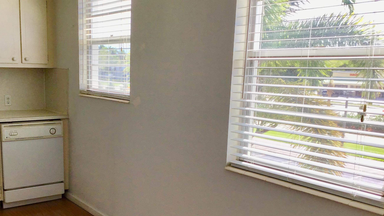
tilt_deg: -10.7
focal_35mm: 42
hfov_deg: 48.0
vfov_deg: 28.2
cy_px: 146
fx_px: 428
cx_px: 146
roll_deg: -0.8
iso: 25
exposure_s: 1/275
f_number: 2.4
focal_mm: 3.3
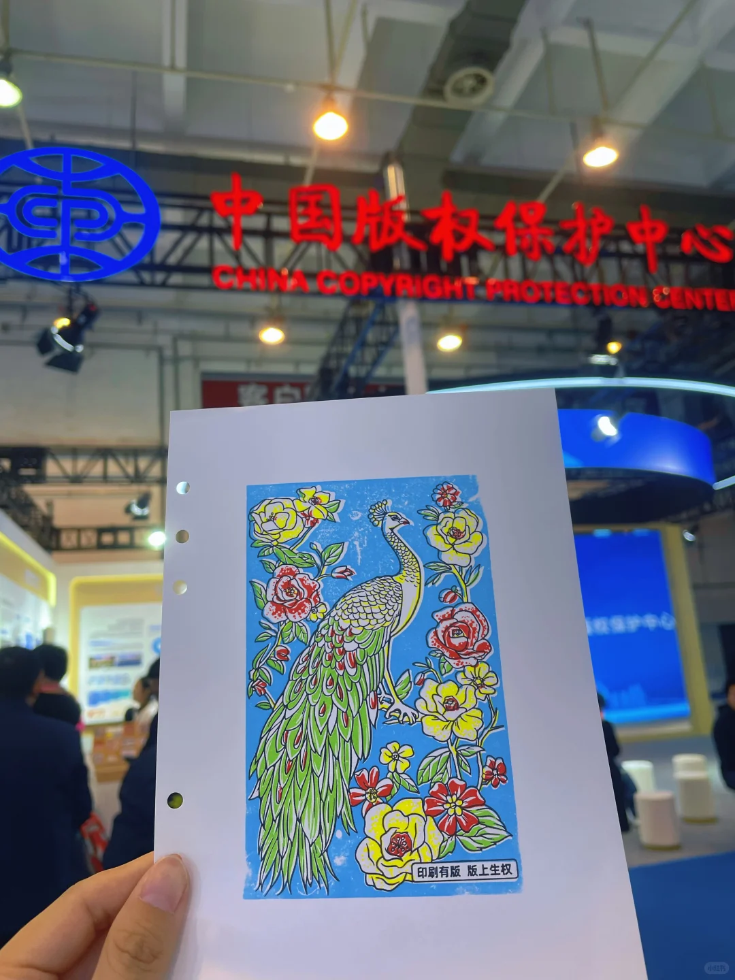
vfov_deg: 67.3
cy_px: 490
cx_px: 368
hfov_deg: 53.1
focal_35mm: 26
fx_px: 736
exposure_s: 1/100
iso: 64
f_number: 1.6
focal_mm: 4.2
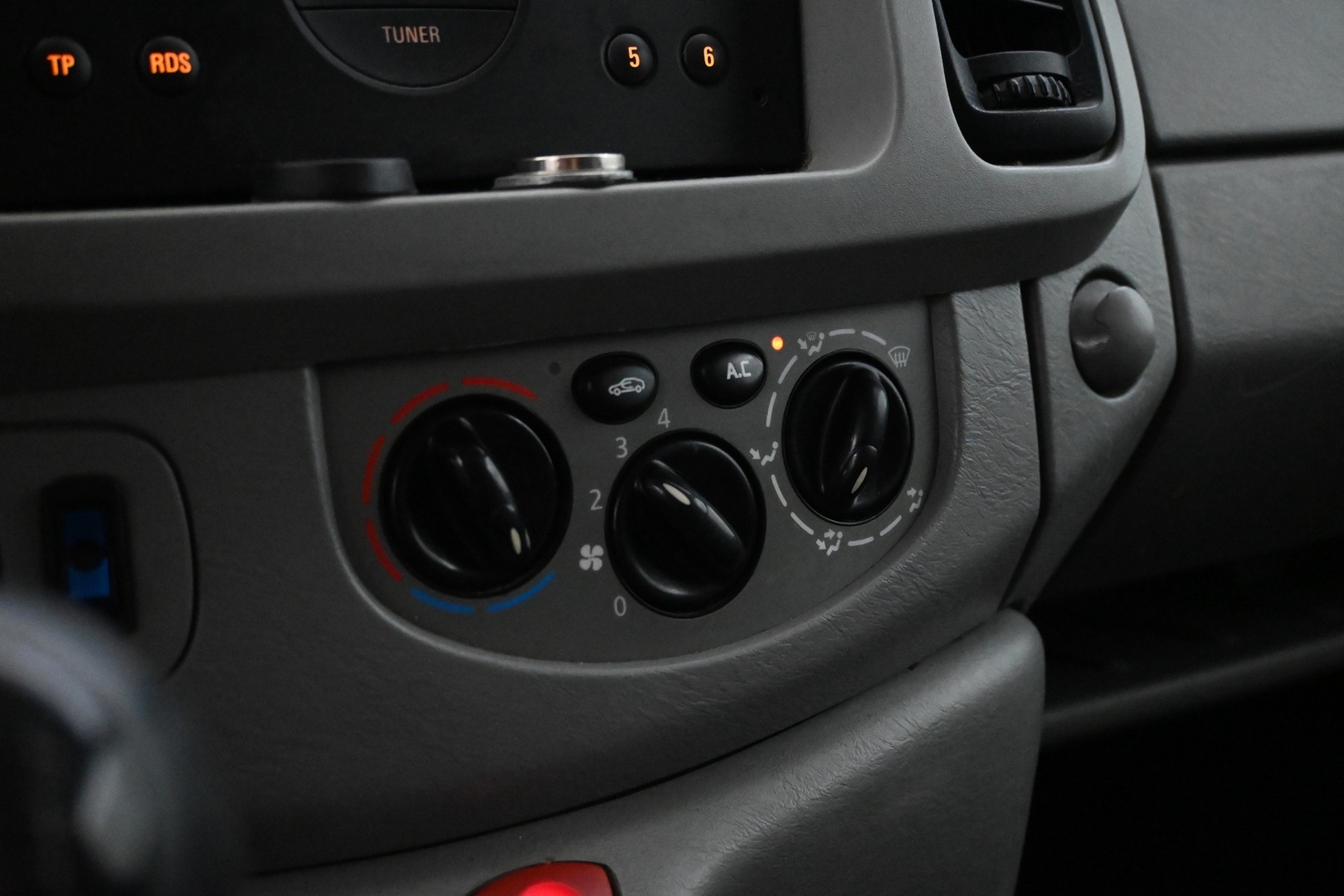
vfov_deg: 34.2
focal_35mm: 39
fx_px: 1456
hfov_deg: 49.6
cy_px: 448
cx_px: 672
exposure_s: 1/40
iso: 9000
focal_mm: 26
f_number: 4.5
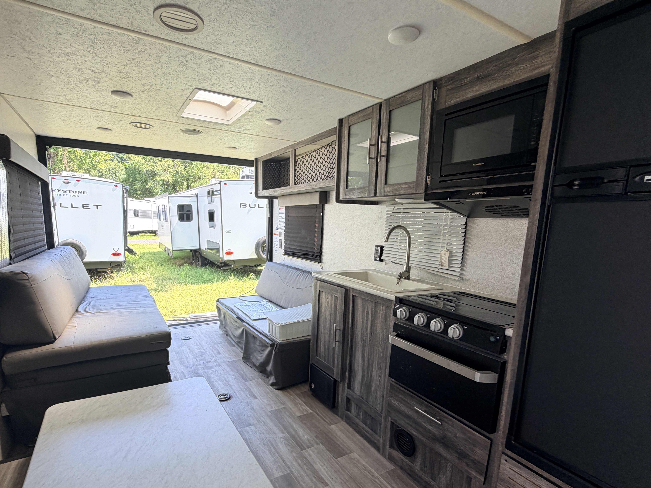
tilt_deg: -7.1
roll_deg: -1.0
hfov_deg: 87.6
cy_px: 278
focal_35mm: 18
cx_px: 304
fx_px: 339
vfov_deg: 71.2
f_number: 2.2
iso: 50
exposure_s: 1/121
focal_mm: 2.22
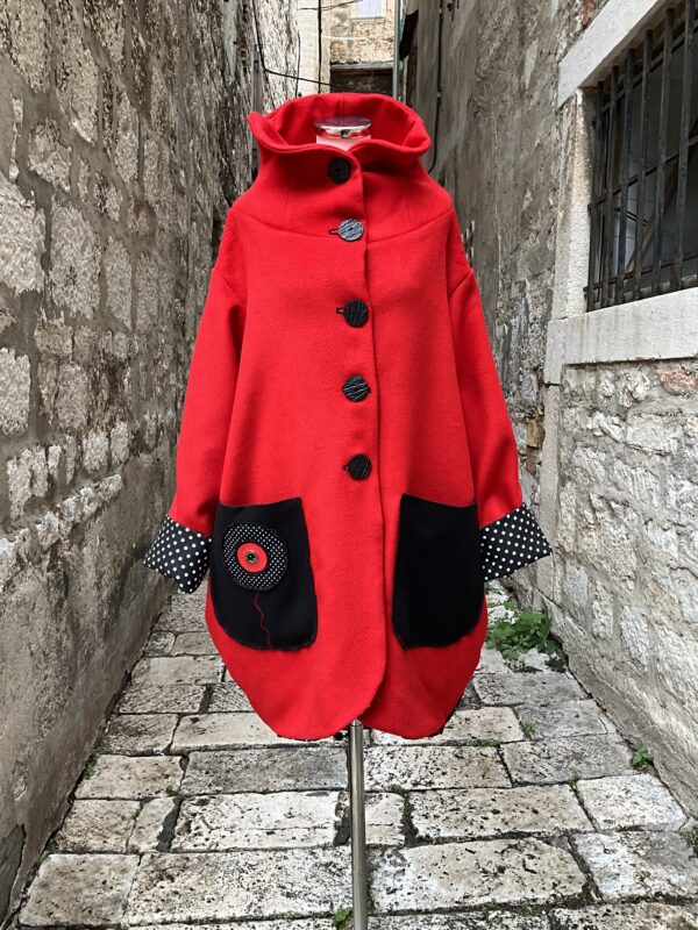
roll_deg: -2.5
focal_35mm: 29
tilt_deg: -5.1
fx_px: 780
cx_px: 349
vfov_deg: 61.7
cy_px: 465
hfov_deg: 48.2
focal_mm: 3
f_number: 1.8
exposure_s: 1/100
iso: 64
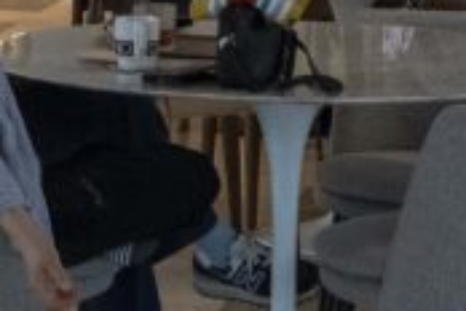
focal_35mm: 223
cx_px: -43
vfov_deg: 6.0
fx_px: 2886
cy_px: -382
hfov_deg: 9.1
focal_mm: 38
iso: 6400
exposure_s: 1/160
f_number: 5
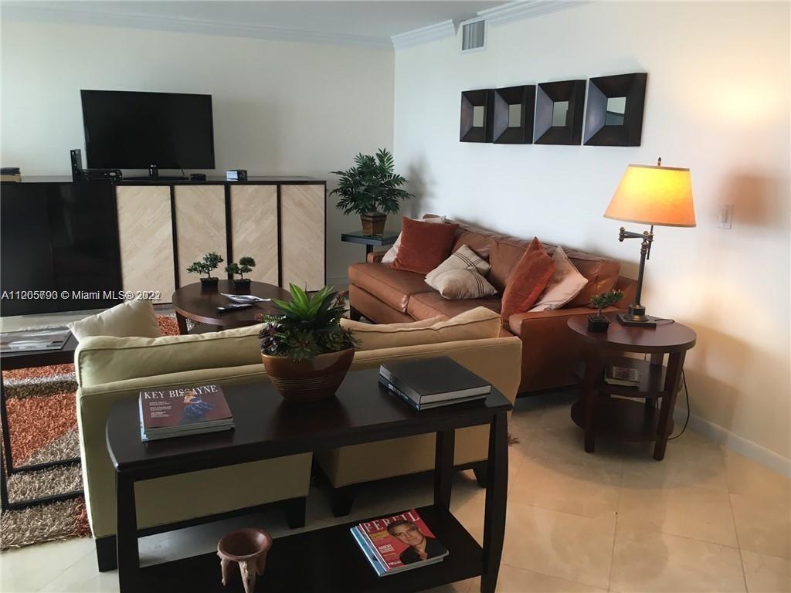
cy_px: 296
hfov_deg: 61.7
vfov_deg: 48.2
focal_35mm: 29
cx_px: 396
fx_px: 663
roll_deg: -0.6
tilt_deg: -12.5
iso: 50
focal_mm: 4.15
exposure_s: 1/30
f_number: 2.2
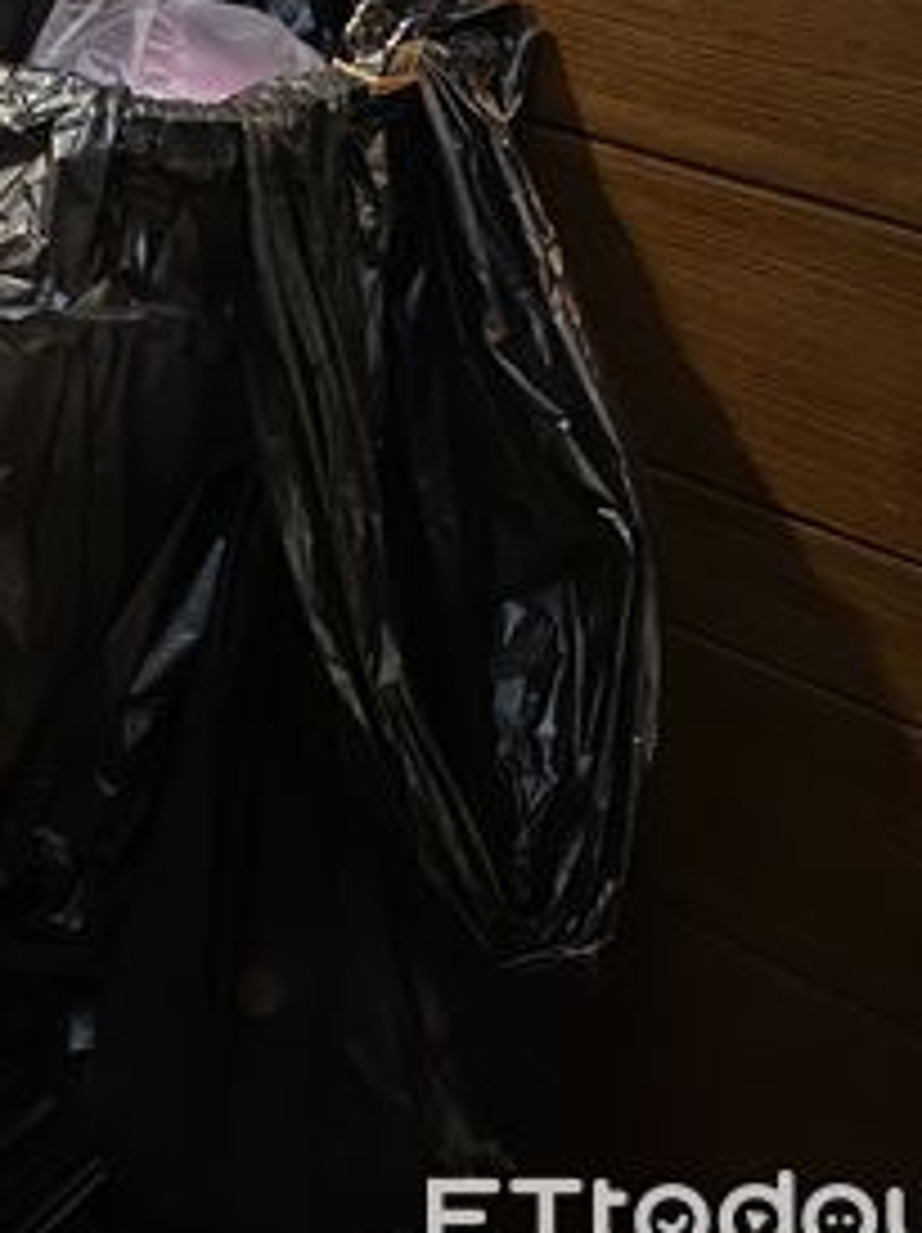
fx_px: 2027
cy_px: 297
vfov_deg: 33.1
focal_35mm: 57
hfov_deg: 23.9
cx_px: -103
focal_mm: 4.25
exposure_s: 1/8
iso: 500
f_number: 1.8
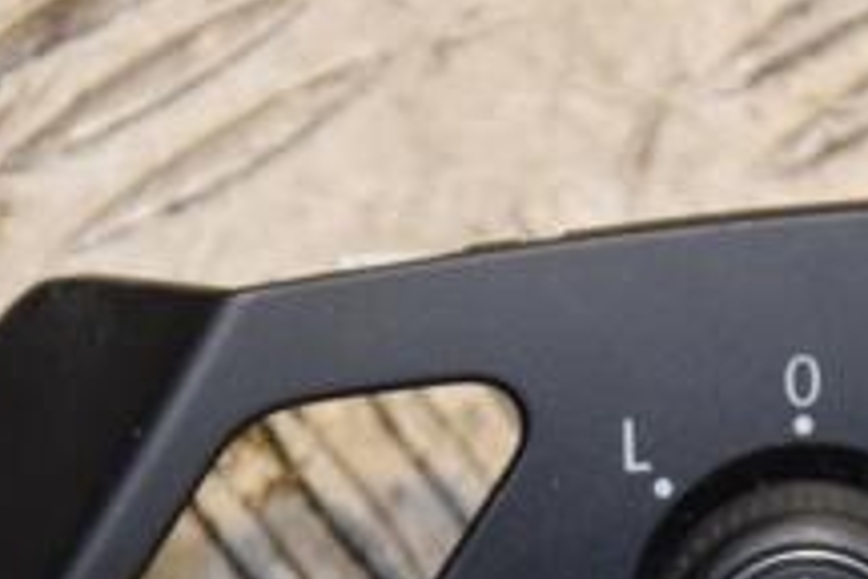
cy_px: 635
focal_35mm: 437
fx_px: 10545
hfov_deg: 4.7
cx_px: 510
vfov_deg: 3.1
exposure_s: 1/125
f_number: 5.6
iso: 800
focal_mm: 105
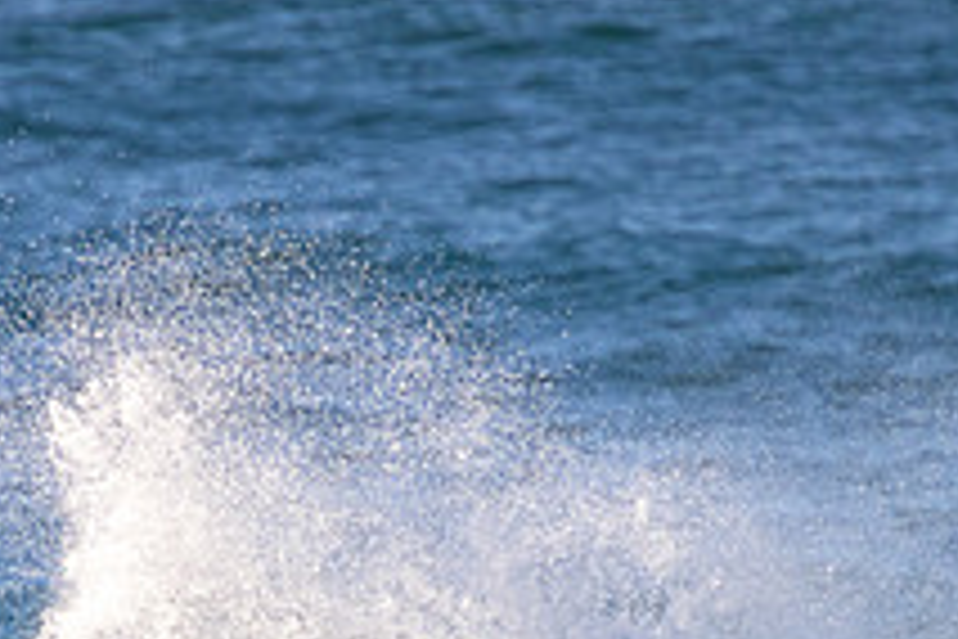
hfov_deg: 0.9
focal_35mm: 2182
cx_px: 148
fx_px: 58061
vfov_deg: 0.6
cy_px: 848
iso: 1250
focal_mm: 800
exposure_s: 1/1250
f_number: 11
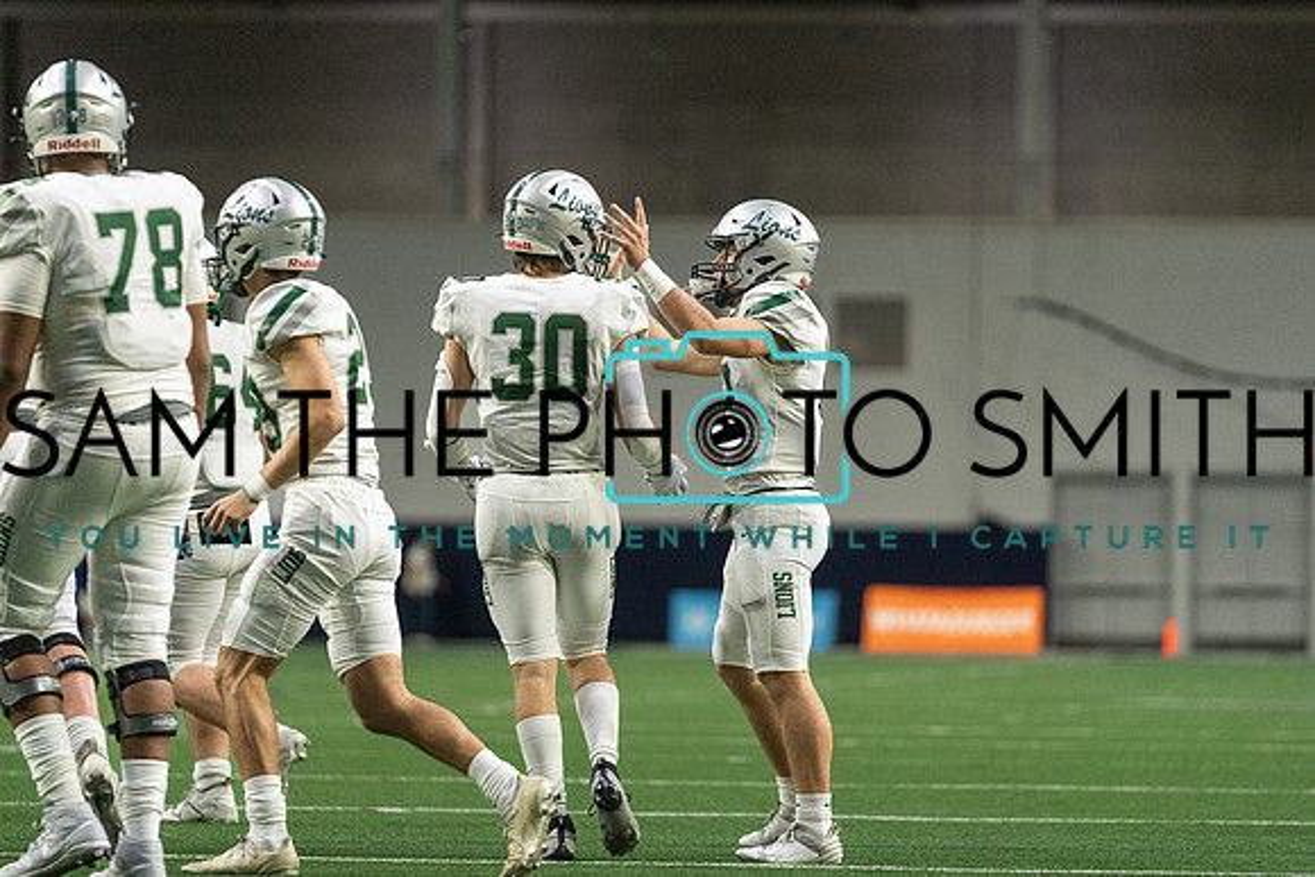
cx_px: 658
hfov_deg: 9.7
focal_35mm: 212
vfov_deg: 6.5
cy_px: 438
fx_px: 7752
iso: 6400
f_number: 2.8
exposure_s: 1/1250
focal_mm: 200
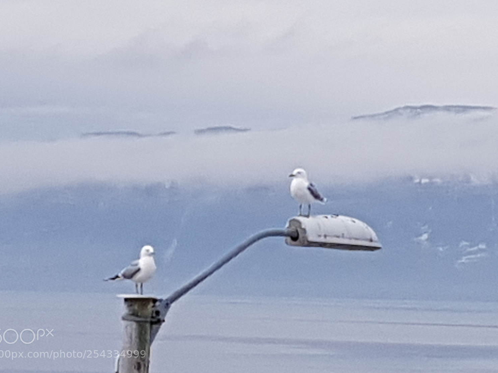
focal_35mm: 28
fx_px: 403
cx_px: 239
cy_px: 179
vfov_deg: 49.7
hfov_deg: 63.4
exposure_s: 1/1500
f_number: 1.7
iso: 40
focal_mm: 4.2
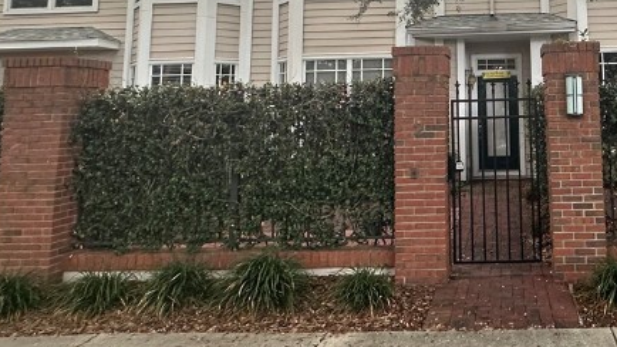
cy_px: 33
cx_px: 488
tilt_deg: +7.7
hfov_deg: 52.0
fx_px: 589
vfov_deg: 31.3
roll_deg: +0.9
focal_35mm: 36
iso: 160
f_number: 2.2
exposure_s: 1/99
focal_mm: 2.22
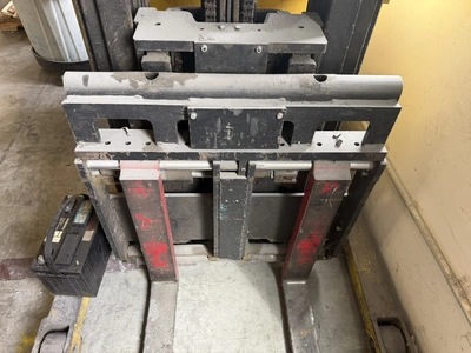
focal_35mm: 24
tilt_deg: -45.9
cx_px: 236
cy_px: 176
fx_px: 327
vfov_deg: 56.8
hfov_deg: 71.6
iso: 200
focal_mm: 6.76
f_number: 1.78
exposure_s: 1/89
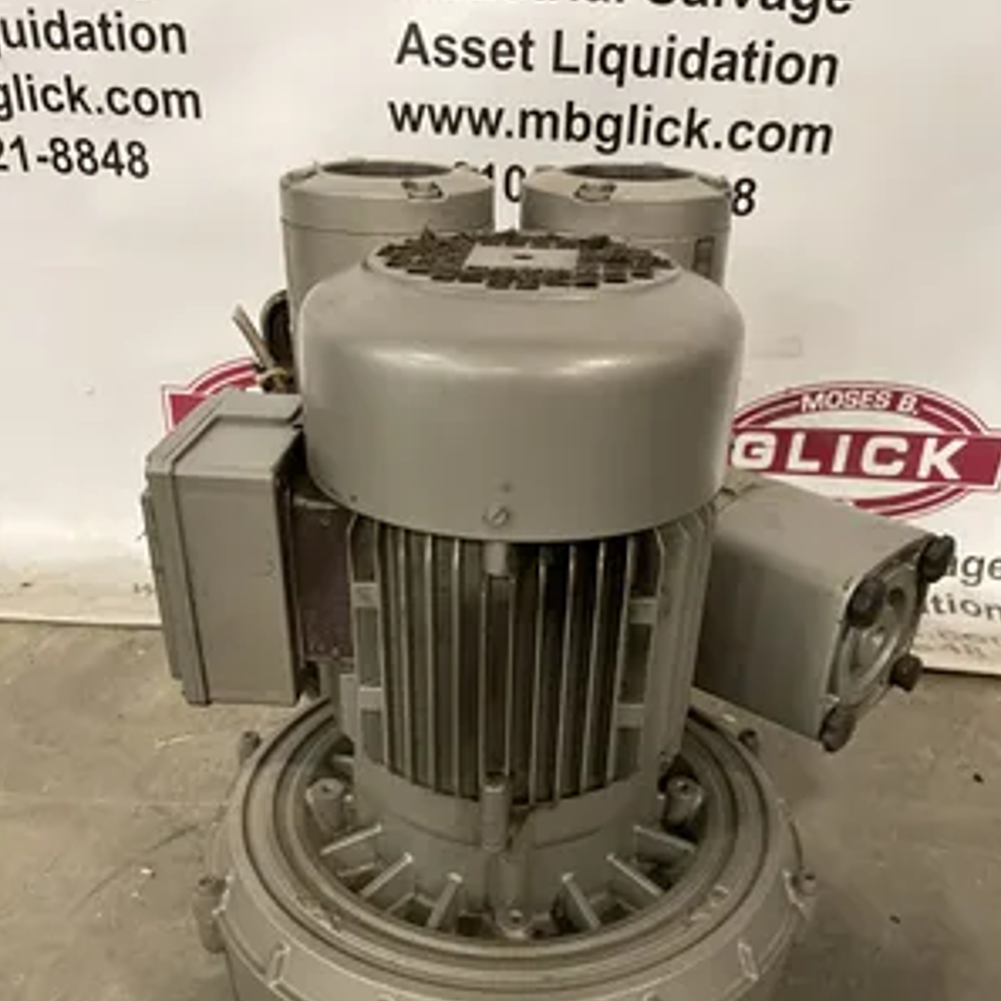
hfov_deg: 52.5
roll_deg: -1.3
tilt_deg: -31.4
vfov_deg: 51.6
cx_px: 502
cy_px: 664
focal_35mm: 31
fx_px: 1014
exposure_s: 1/40
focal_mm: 4.2
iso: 500
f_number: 1.6
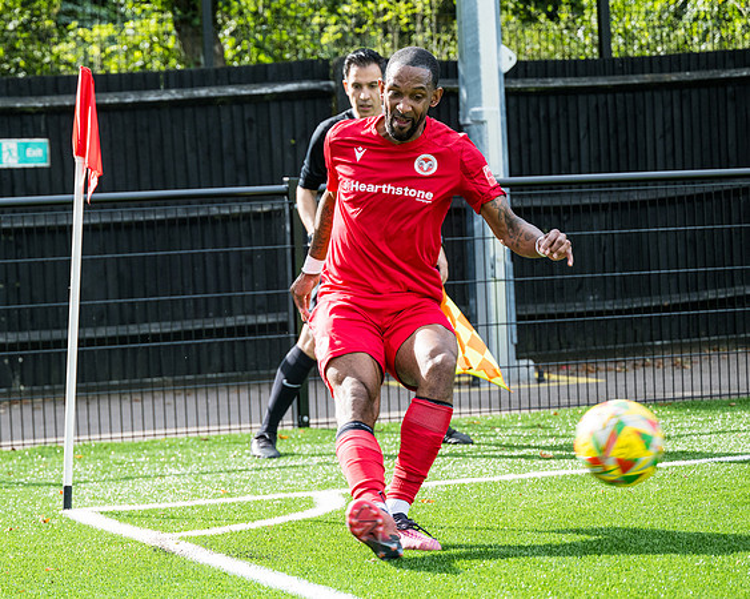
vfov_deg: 12.3
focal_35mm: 125
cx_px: 239
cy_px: 303
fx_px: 2780
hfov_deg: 15.3
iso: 400
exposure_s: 1/1000
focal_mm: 98
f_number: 4
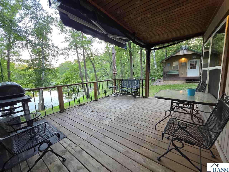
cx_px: 114
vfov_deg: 89.9
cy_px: 86
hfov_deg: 106.2
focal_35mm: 13
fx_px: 86
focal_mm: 2.2
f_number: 1.9
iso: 250
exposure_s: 1/60
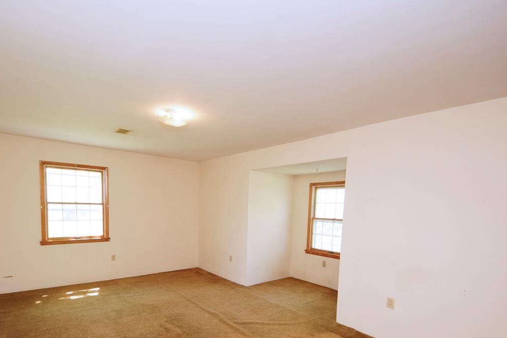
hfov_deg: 89.6
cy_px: 228
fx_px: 254
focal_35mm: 18
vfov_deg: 65.5
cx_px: 223
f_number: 4.5
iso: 800
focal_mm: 8
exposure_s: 1/60
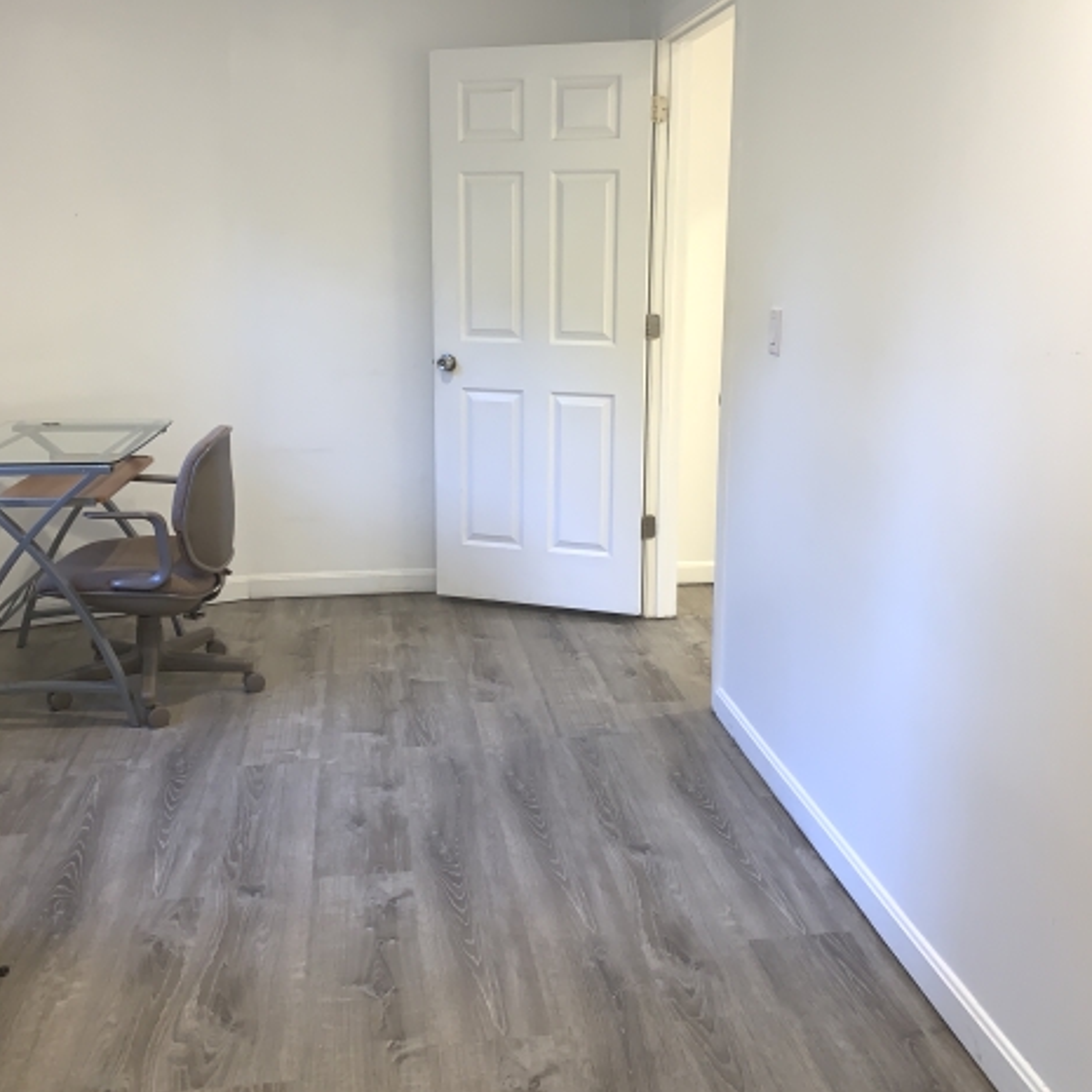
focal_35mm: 28
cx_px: 542
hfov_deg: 57.3
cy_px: 460
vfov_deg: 57.0
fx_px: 999
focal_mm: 4
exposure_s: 1/30
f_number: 3
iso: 160
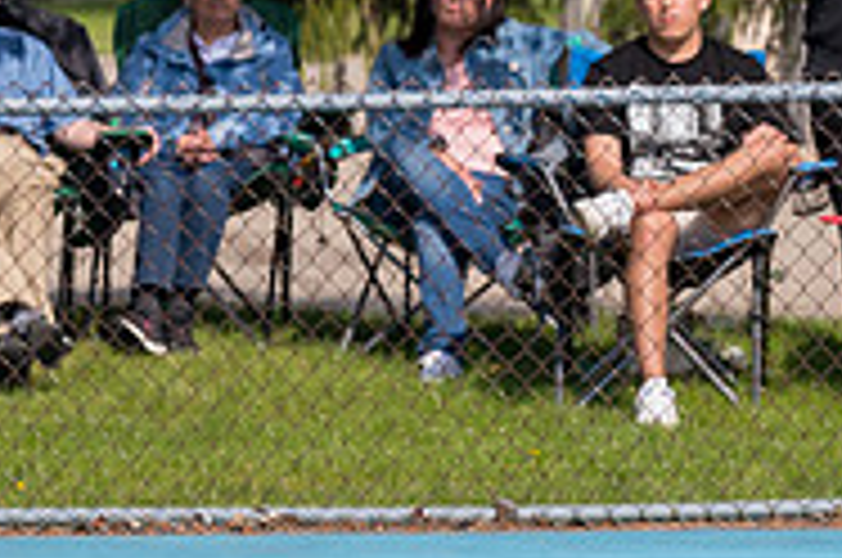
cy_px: 266
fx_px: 14640
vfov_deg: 2.2
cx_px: 1126
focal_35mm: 627
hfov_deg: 3.3
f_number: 5.6
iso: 320
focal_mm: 135
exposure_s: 1/1600
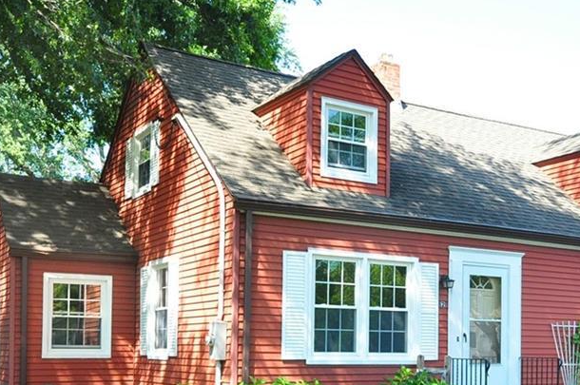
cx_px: 346
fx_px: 770
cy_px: 306
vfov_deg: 27.5
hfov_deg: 41.1
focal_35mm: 48
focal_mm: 19
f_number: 8
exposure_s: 1/400
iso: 1250
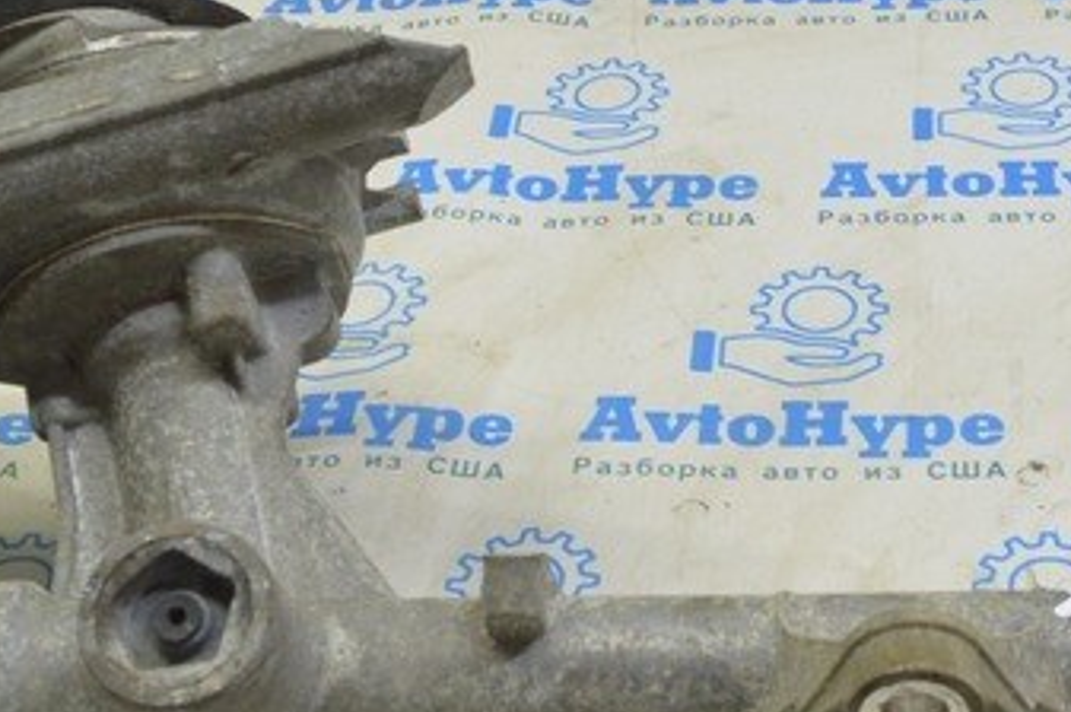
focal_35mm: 82
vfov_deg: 16.6
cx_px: 696
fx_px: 2437
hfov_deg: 24.7
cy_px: 297
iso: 400
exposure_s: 1/20
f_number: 5.6
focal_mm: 18
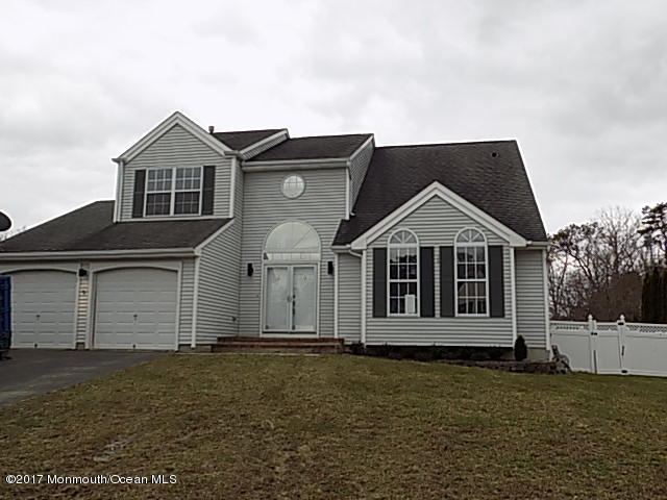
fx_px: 578
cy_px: 250
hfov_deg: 60.0
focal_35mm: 30
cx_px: 334
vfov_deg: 46.8
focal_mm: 5.3
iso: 80
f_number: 3.3
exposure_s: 1/250
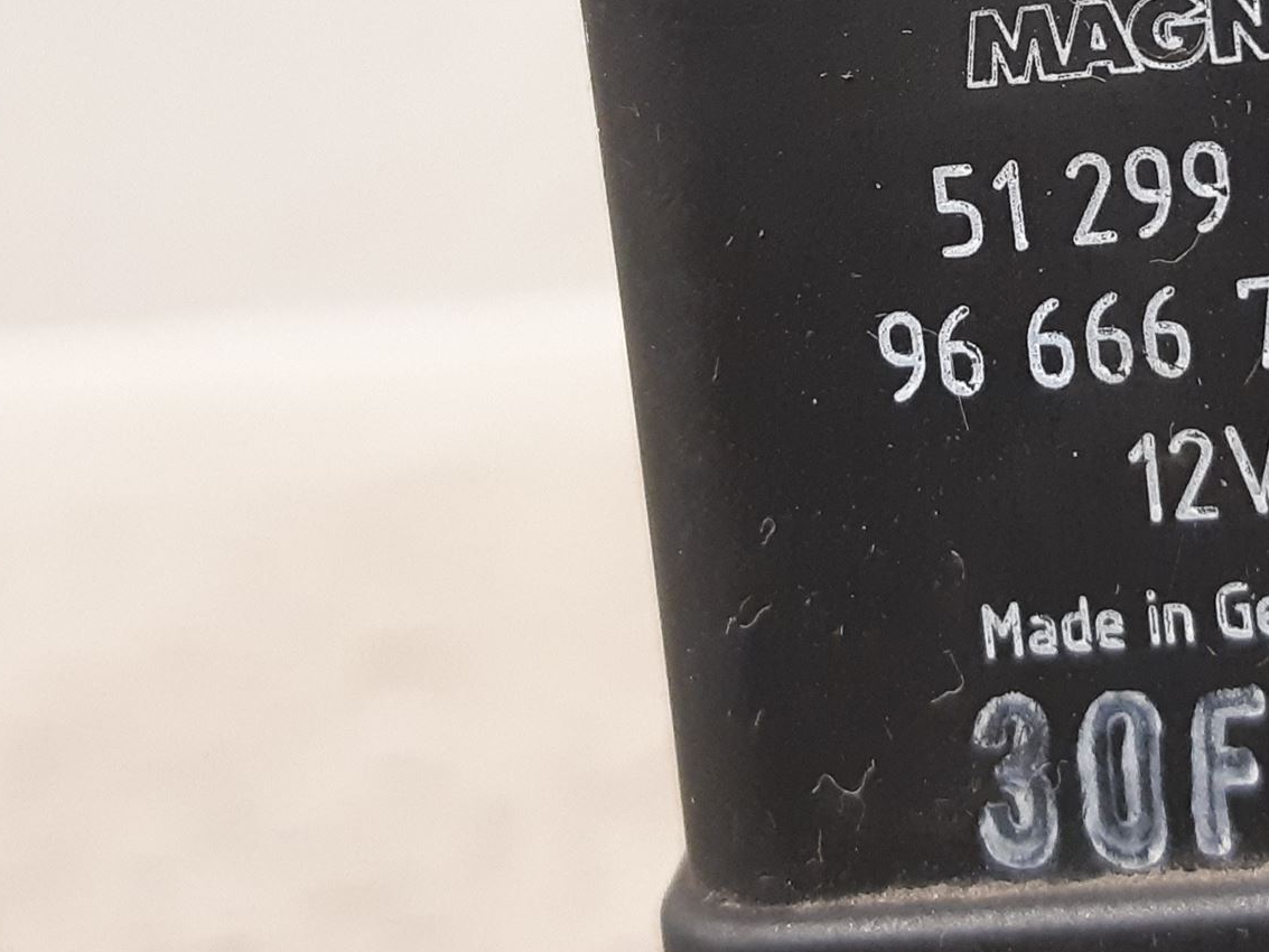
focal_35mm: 47
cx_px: 1097
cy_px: 252
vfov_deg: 30.4
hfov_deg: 38.2
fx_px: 1723
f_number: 1.7
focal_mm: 3.93
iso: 250
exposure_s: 1/33
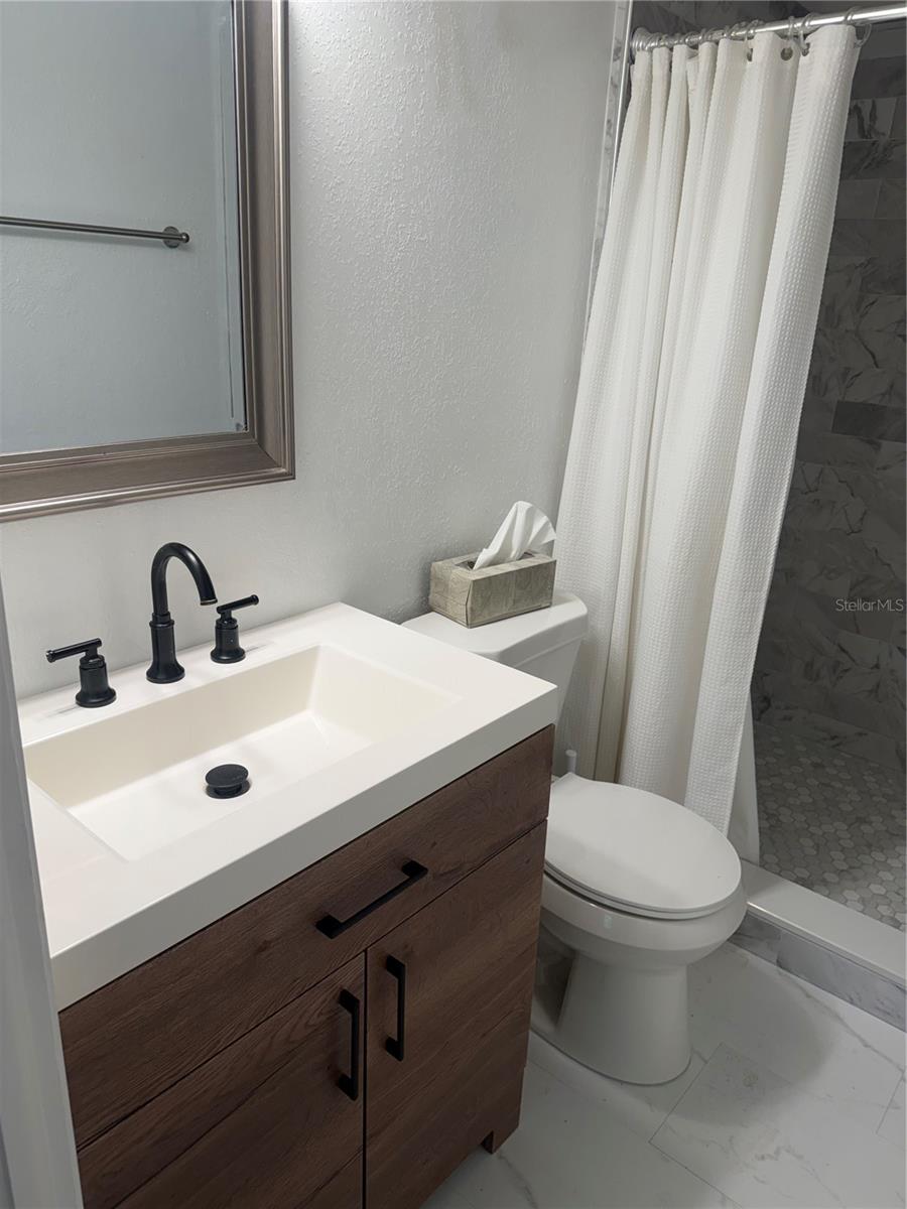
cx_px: 454
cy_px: 604
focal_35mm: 24
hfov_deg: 56.8
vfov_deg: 71.6
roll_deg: -3.5
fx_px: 838
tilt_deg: -20.7
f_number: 1.78
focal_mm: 6.76
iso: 50
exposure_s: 1/120
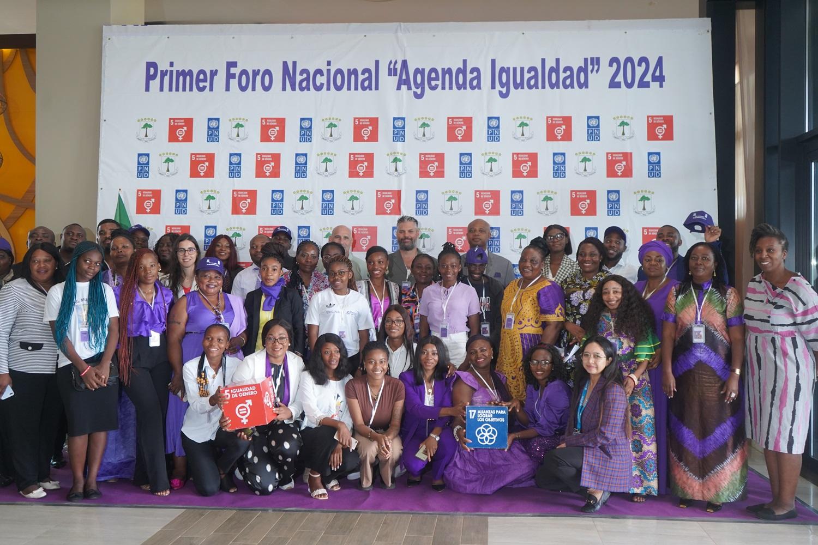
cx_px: 409
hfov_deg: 55.8
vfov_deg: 38.9
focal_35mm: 34
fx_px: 772
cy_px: 272
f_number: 4
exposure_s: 1/160
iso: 1600
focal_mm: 34
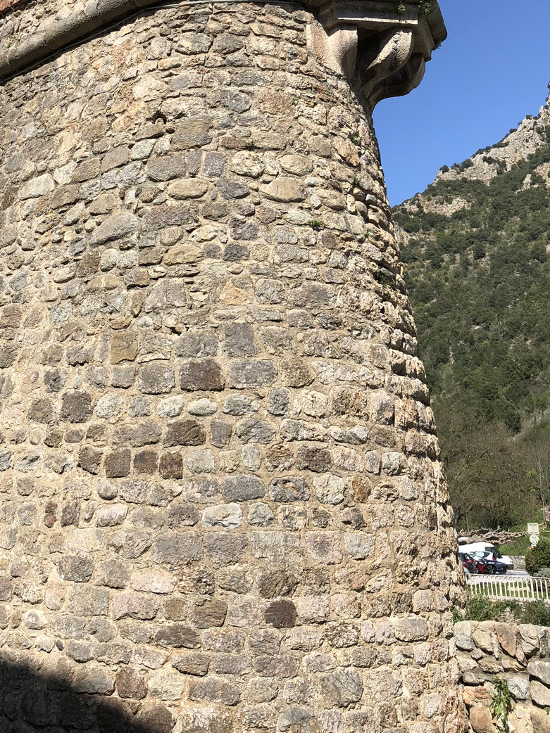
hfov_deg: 33.5
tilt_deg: +19.0
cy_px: 214
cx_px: 213
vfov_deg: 42.9
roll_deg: +0.8
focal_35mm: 43
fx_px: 911
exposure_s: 1/1845
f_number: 1.8
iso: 20
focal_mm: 4
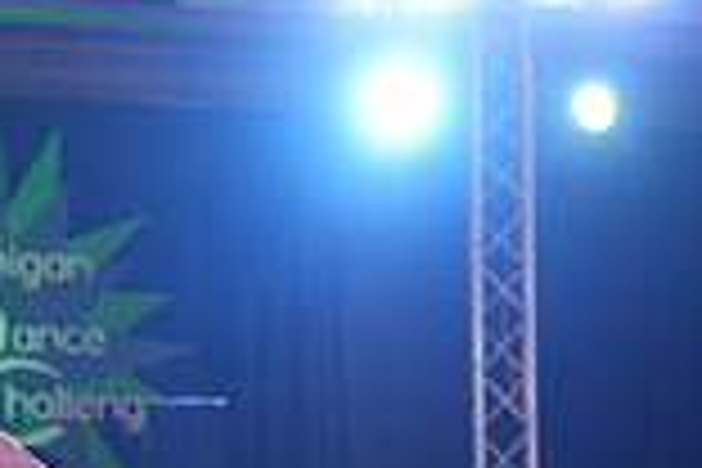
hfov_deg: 9.2
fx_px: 4290
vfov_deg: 6.1
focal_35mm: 220
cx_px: -142
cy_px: 783
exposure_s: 1/400
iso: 4000
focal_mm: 59
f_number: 4
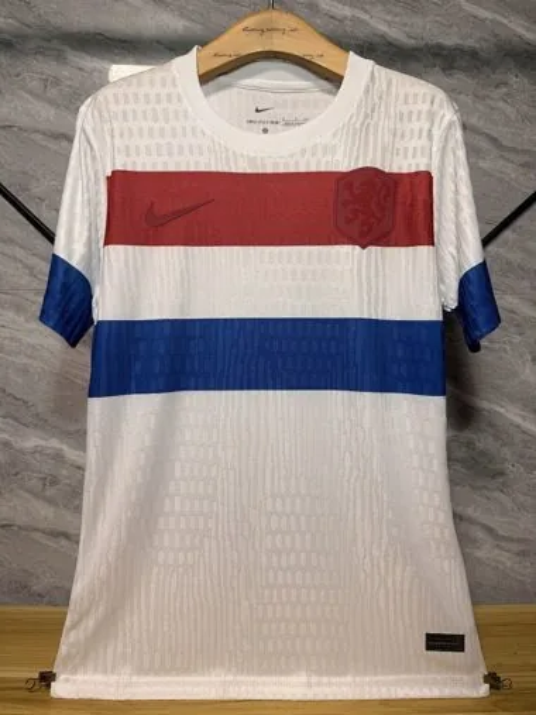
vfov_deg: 71.6
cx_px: 268
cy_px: 358
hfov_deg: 56.8
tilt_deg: -0.1
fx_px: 496
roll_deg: -0.8
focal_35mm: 24
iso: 125
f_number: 1.78
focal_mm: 6.76
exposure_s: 1/100
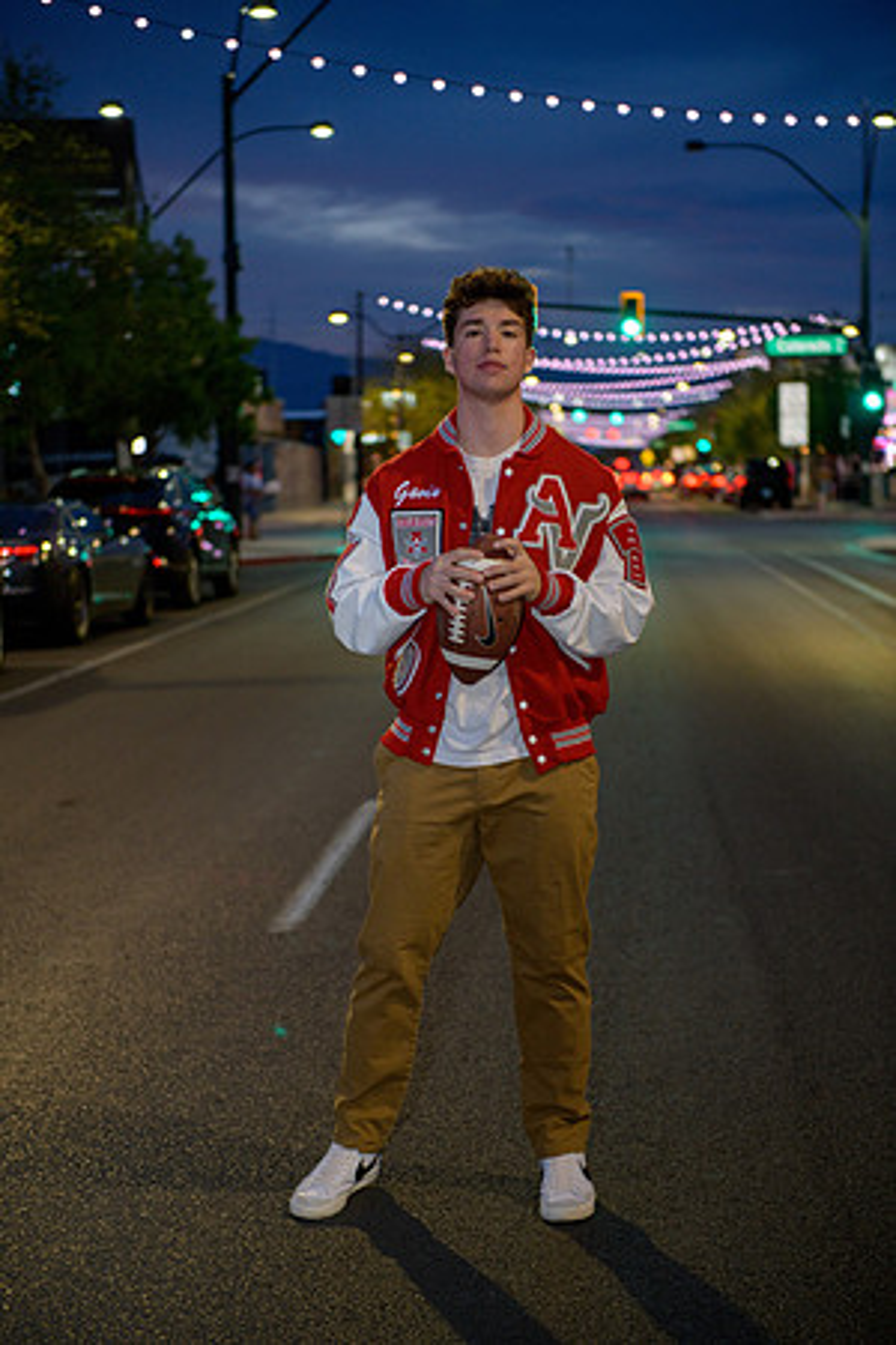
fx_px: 2613
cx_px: 448
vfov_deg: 28.8
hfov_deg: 19.5
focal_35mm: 70
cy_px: 672
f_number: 2.8
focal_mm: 70
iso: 250
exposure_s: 1/80
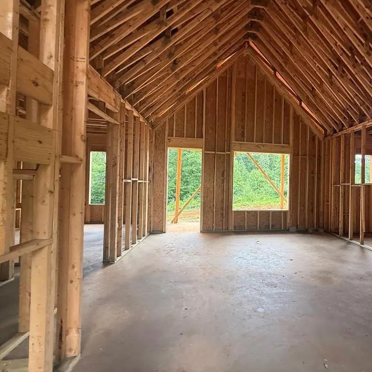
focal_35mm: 17
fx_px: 207
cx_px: 246
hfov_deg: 81.4
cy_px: 182
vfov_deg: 84.0
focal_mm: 2.22
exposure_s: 1/99
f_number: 2.2
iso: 100
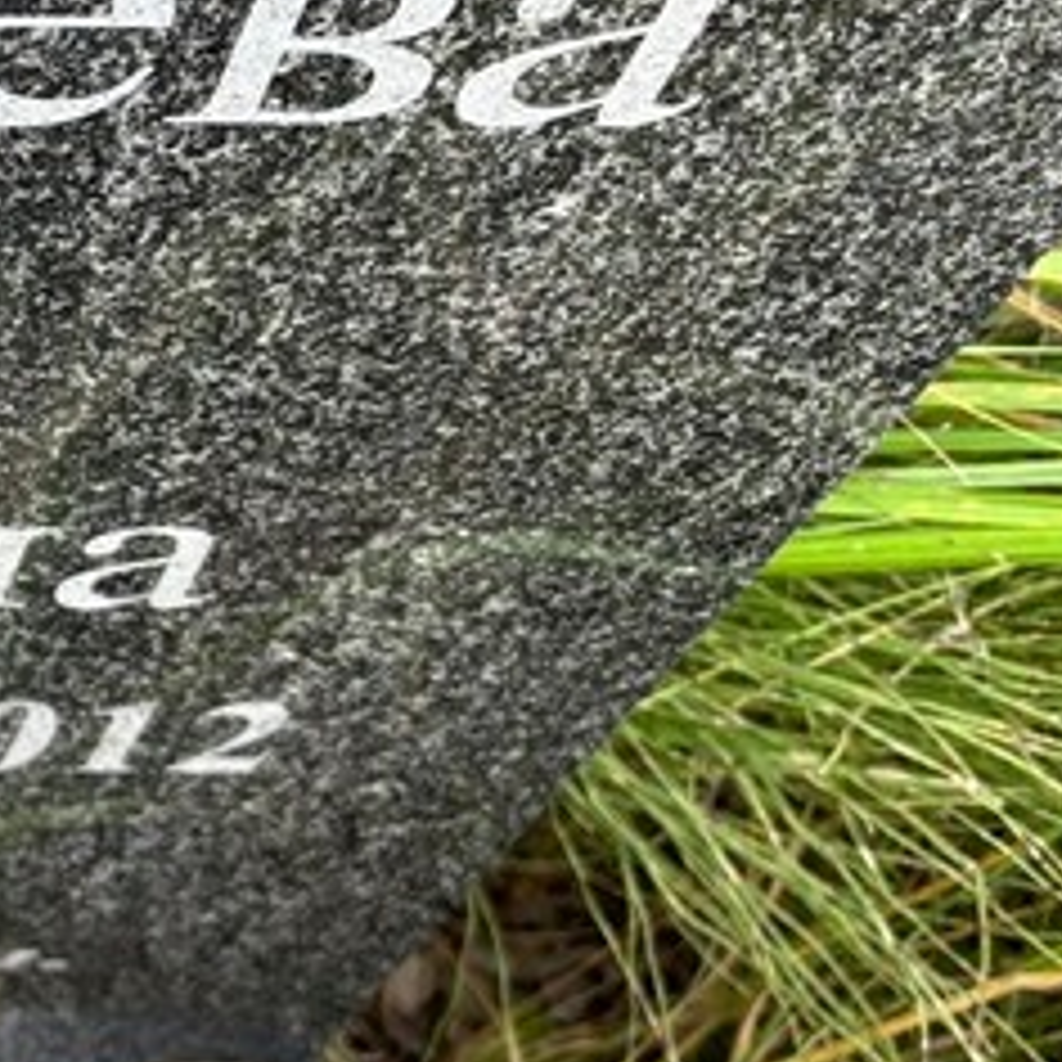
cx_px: -702
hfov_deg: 18.6
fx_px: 2707
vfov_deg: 22.2
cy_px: 432
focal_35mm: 78
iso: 50
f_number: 1.6
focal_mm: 5.96
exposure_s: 1/121
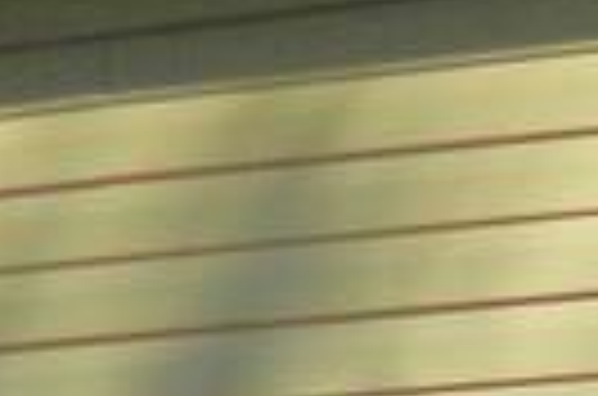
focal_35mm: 281
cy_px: 1336
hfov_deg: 7.2
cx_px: 850
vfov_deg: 4.6
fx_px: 4657
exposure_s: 1/250
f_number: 9.4
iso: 80
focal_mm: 6.2
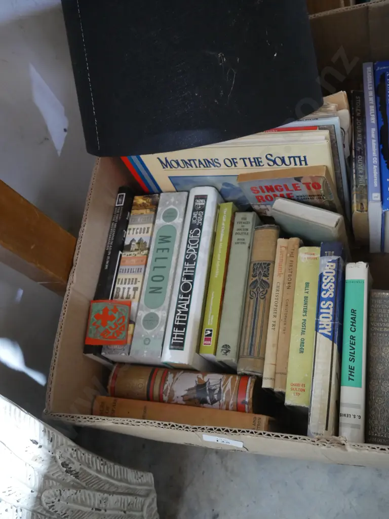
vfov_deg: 60.0
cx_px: 194
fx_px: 450
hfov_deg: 46.8
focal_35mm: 30
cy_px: 260
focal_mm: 15
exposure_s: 1/20
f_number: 3.6
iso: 3200
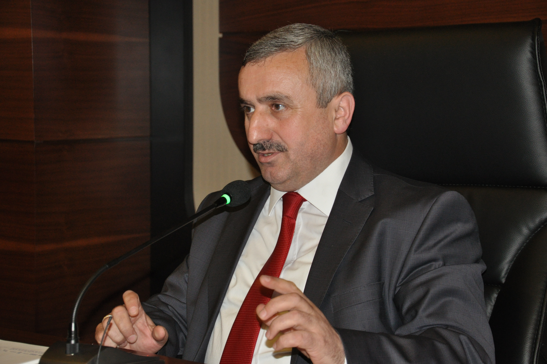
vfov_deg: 17.4
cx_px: 274
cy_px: 182
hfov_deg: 26.0
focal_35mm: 78
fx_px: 1184
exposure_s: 1/60
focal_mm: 52
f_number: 5
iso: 800
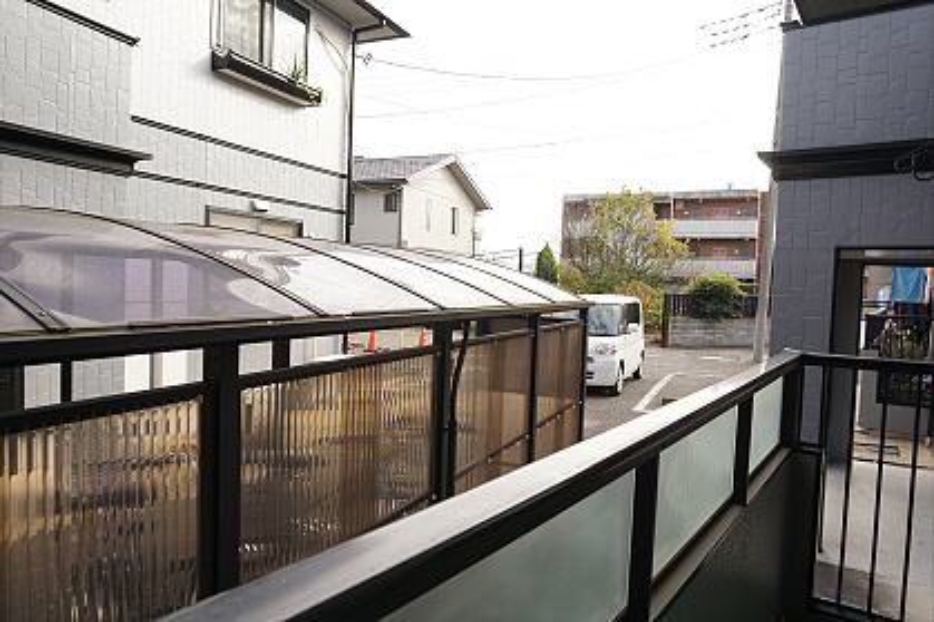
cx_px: 467
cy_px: 311
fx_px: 622
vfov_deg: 53.1
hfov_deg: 73.8
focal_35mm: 24
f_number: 5.6
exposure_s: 1/80
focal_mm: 16
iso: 100
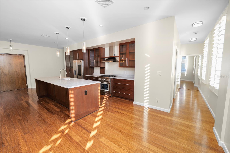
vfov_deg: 81.2
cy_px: 76
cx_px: 115
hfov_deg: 104.3
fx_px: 89
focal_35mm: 14
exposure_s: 1/50
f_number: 5.6
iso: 400
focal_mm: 14
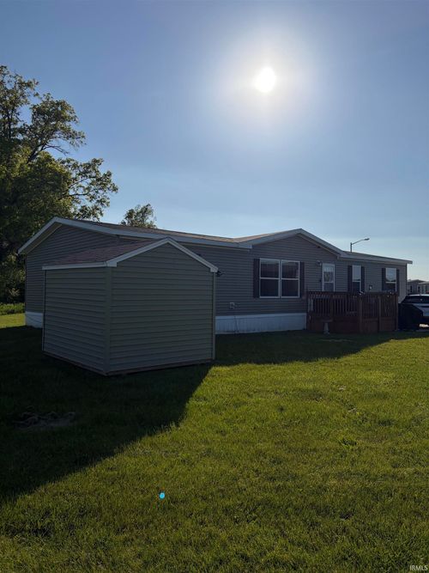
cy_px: 286
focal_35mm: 26
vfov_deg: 67.3
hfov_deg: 53.0
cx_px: 214
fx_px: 430
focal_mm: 5.96
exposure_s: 1/11905
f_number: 1.6
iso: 50
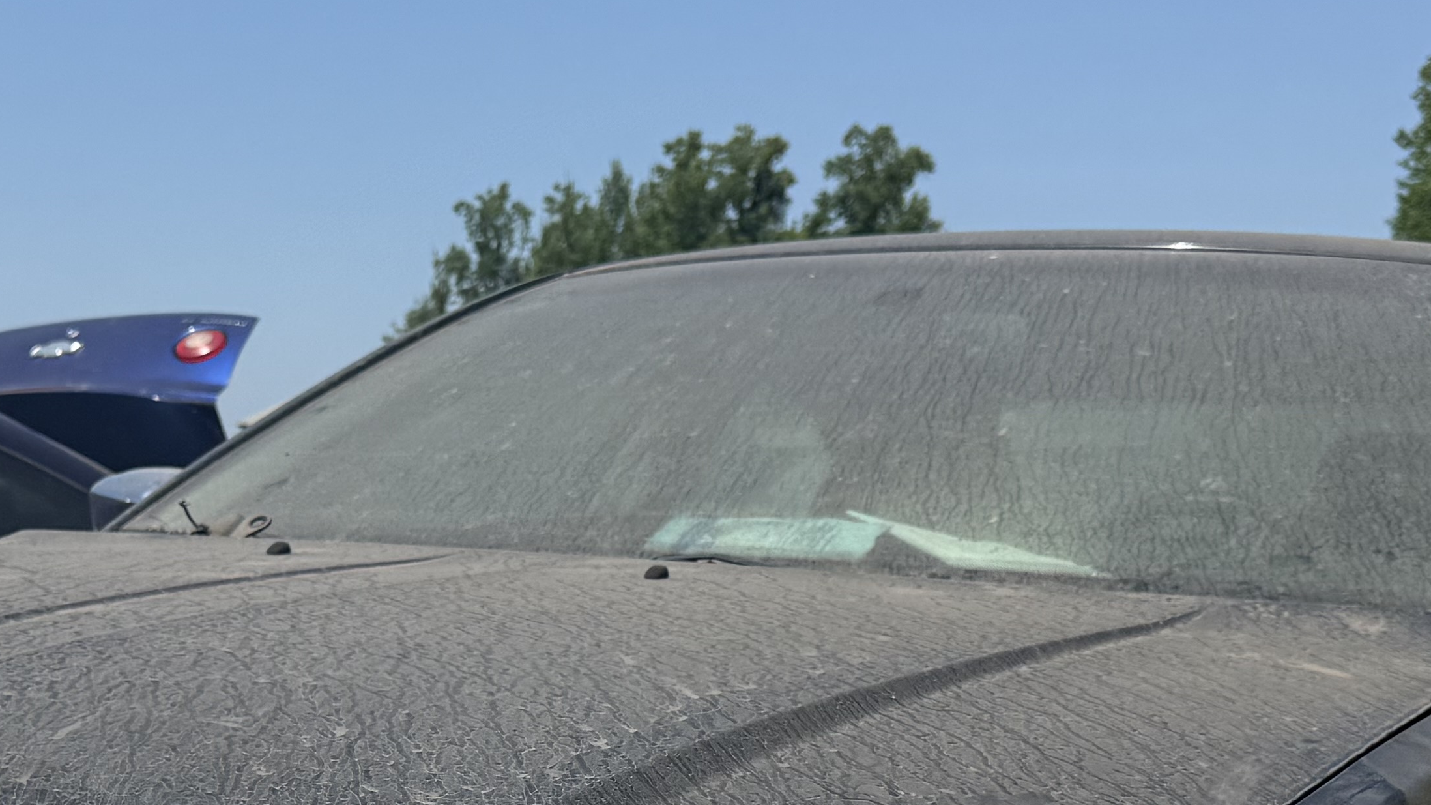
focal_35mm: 68
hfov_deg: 30.9
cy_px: 960
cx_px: 551
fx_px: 2580
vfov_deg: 17.0
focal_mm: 6.76
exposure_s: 1/5714
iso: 80
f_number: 1.78
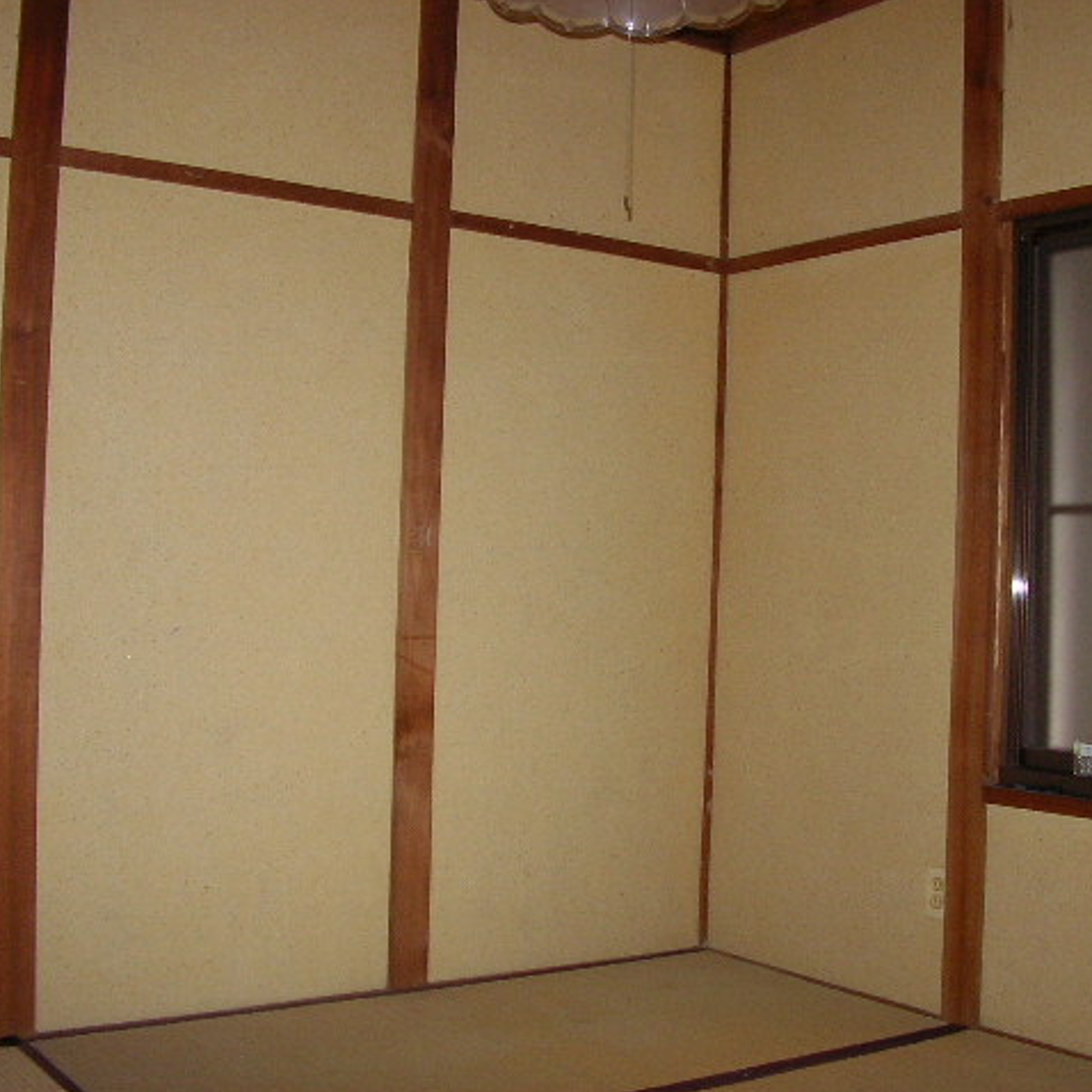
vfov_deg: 37.6
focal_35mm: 45
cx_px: 532
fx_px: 1606
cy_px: 546
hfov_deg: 37.5
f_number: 2.9
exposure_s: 1/30
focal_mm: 5.8
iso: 122
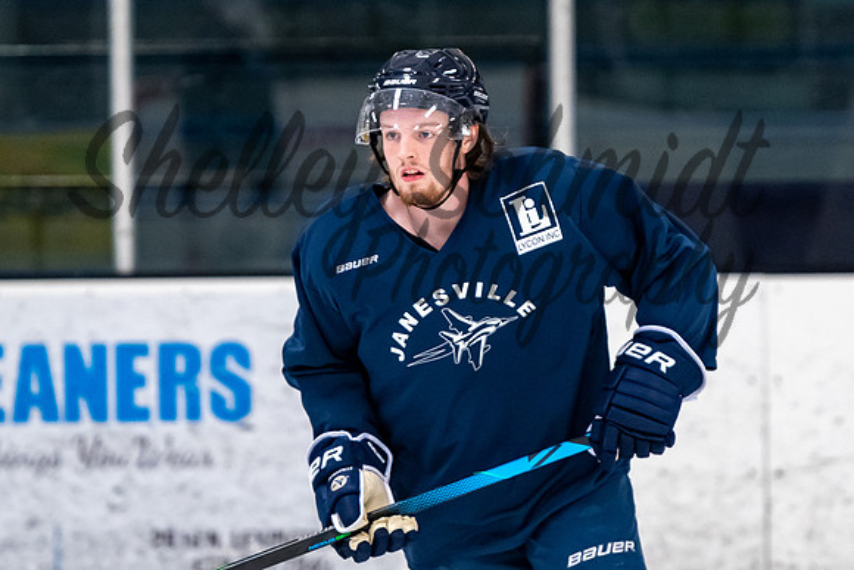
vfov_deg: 3.0
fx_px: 10940
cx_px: 454
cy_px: 177
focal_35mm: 461
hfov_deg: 4.5
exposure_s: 1/800
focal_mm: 200
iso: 2000
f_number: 3.2
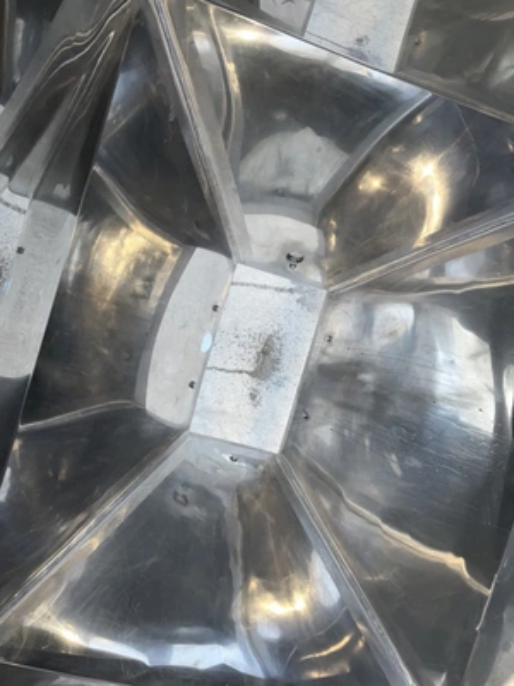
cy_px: 343
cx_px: 257
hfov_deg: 53.1
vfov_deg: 67.3
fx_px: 515
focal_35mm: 26
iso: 50
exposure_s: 1/51
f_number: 1.6
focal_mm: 5.1
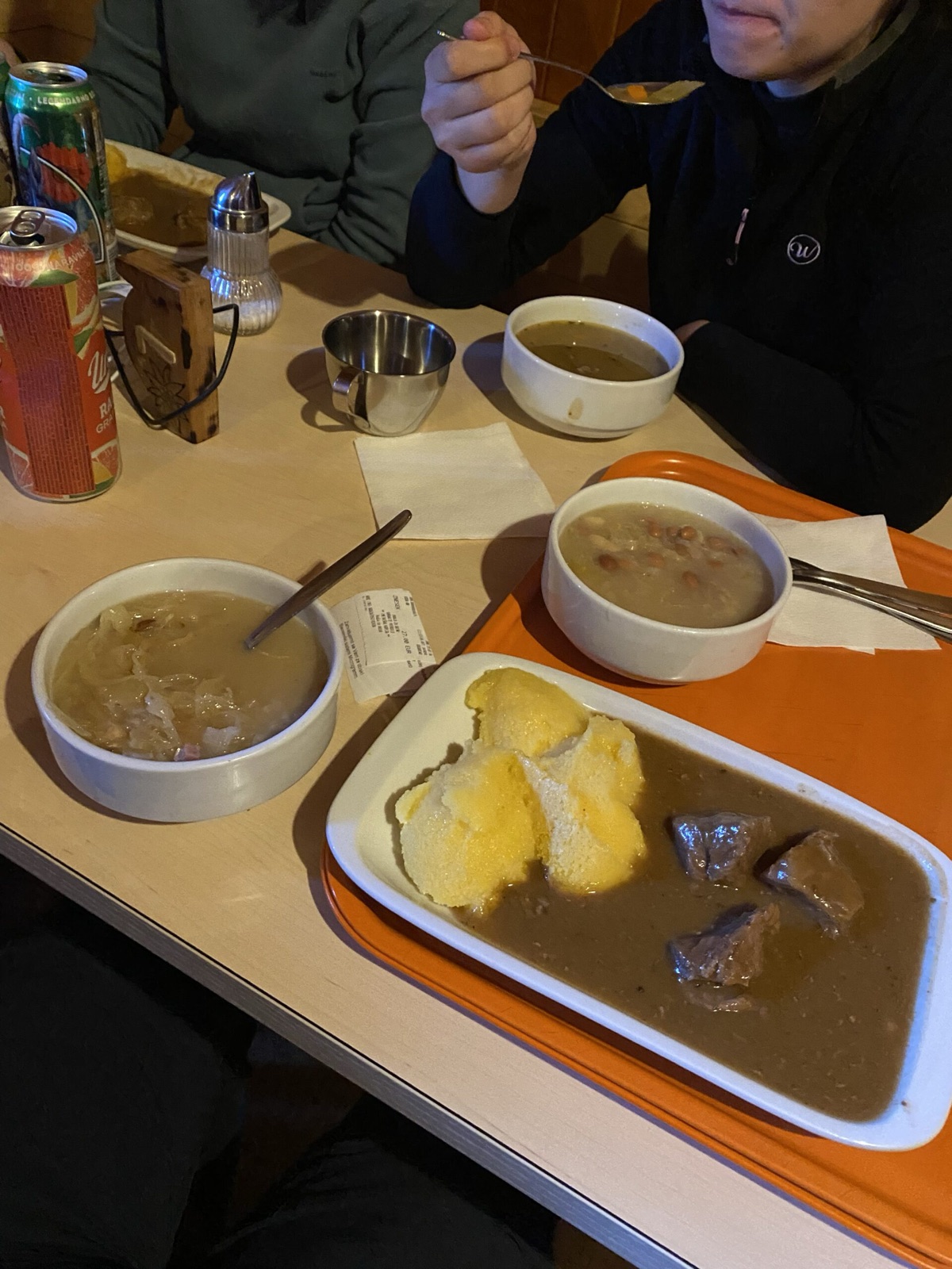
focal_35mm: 26
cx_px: 476
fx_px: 953
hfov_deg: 53.1
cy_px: 634
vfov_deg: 67.3
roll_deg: -11.0
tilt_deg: -39.8
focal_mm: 4.25
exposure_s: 1/30
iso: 800
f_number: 1.8
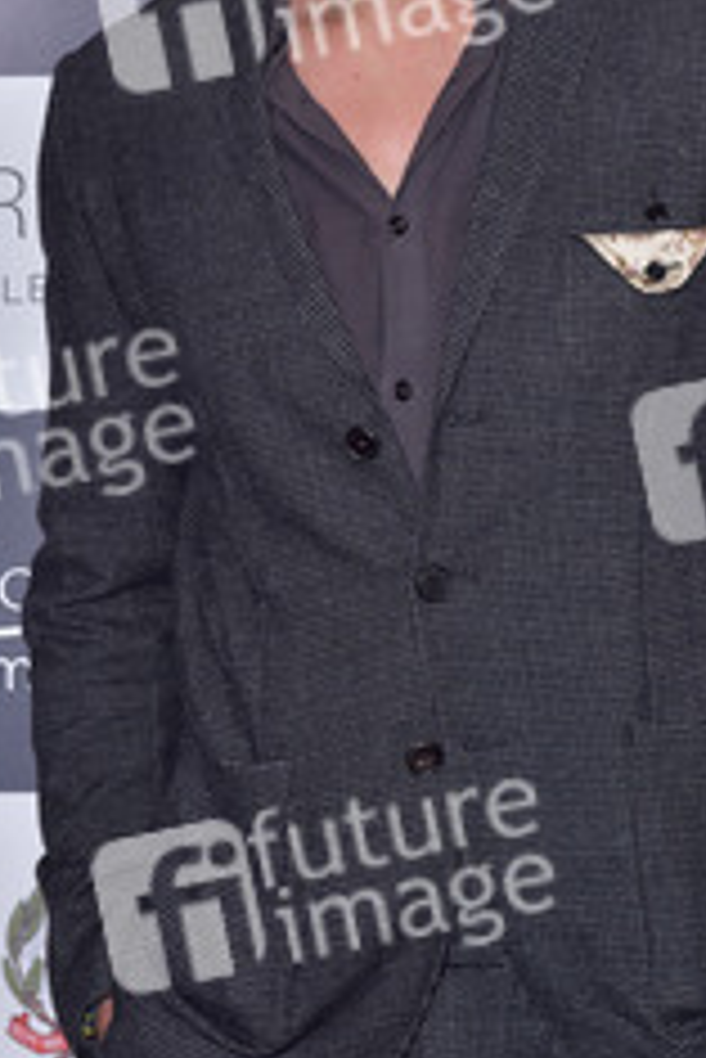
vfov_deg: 17.1
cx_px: 456
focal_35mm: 119
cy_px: 212
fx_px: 3495
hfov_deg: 11.5
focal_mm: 70
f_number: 6.3
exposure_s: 1/320
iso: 500
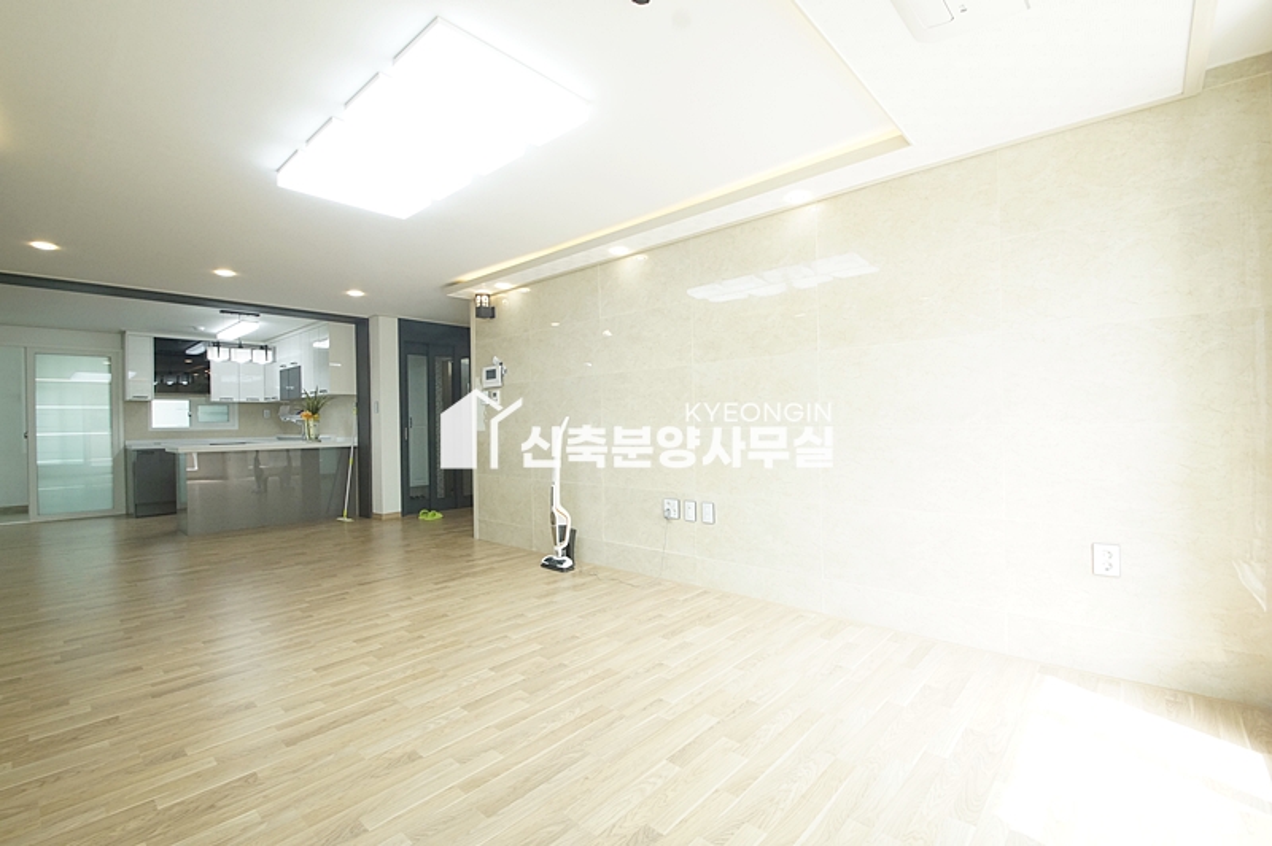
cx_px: 636
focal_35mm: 15
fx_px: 530
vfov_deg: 77.2
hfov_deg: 100.4
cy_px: 423
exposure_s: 1/50
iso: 800
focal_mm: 10
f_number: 9
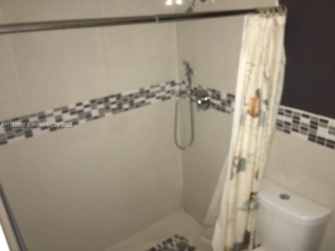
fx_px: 281
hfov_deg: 61.7
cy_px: 126
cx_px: 168
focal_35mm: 29
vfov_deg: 48.2
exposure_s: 1/16
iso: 200
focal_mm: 4.15
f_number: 2.2
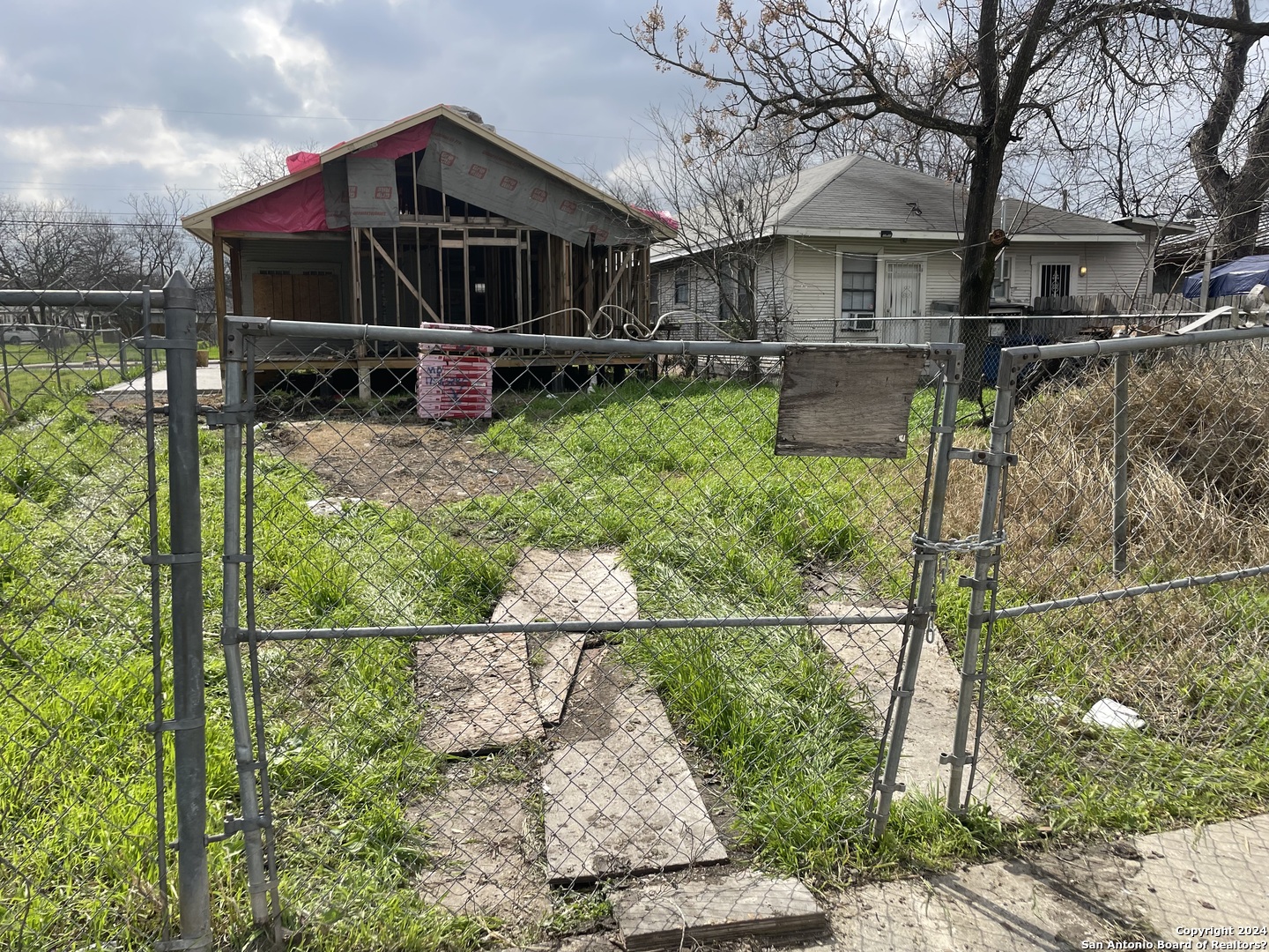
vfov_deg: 53.1
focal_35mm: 26
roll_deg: +0.8
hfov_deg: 67.3
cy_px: 476
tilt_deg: -6.8
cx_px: 634
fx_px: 953
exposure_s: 1/3040
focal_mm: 4.2
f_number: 1.6
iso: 32
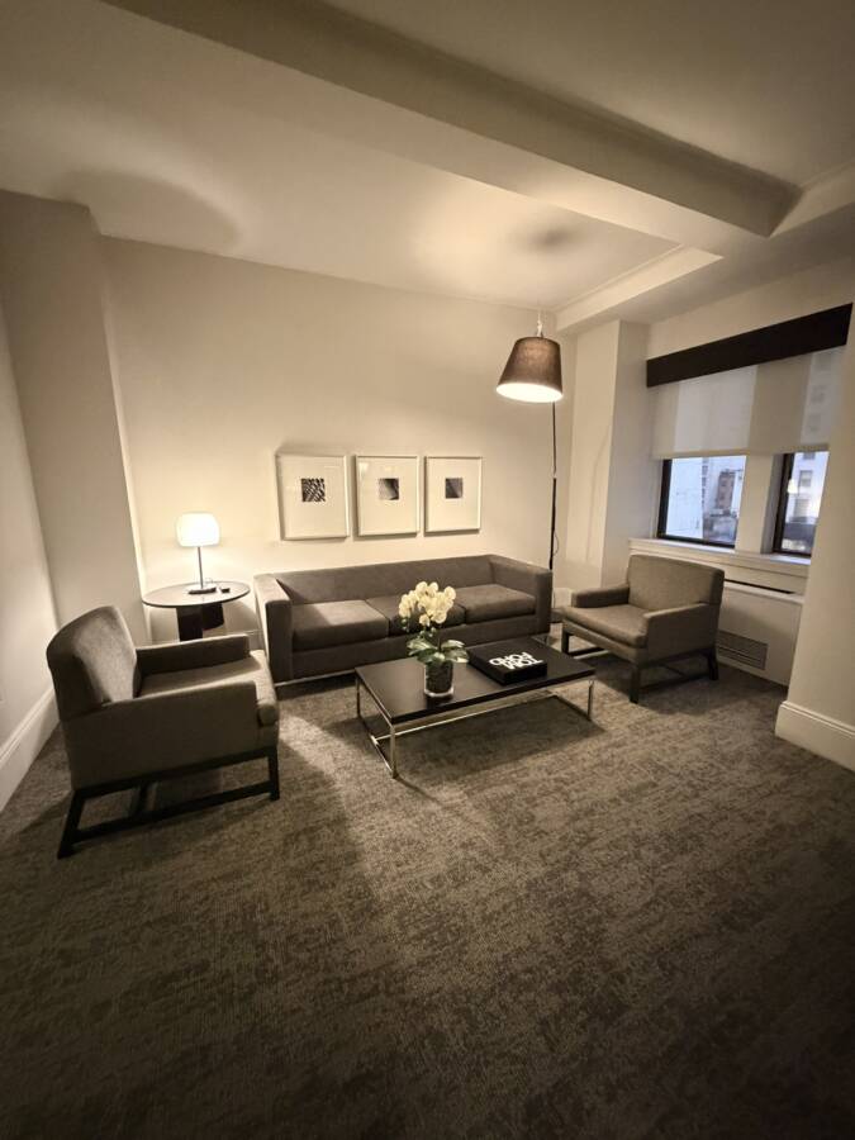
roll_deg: -0.6
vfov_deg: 102.1
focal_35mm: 14
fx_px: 461
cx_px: 428
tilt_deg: -10.9
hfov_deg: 85.7
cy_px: 570
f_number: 2.2
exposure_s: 1/40
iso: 1000
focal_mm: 2.22
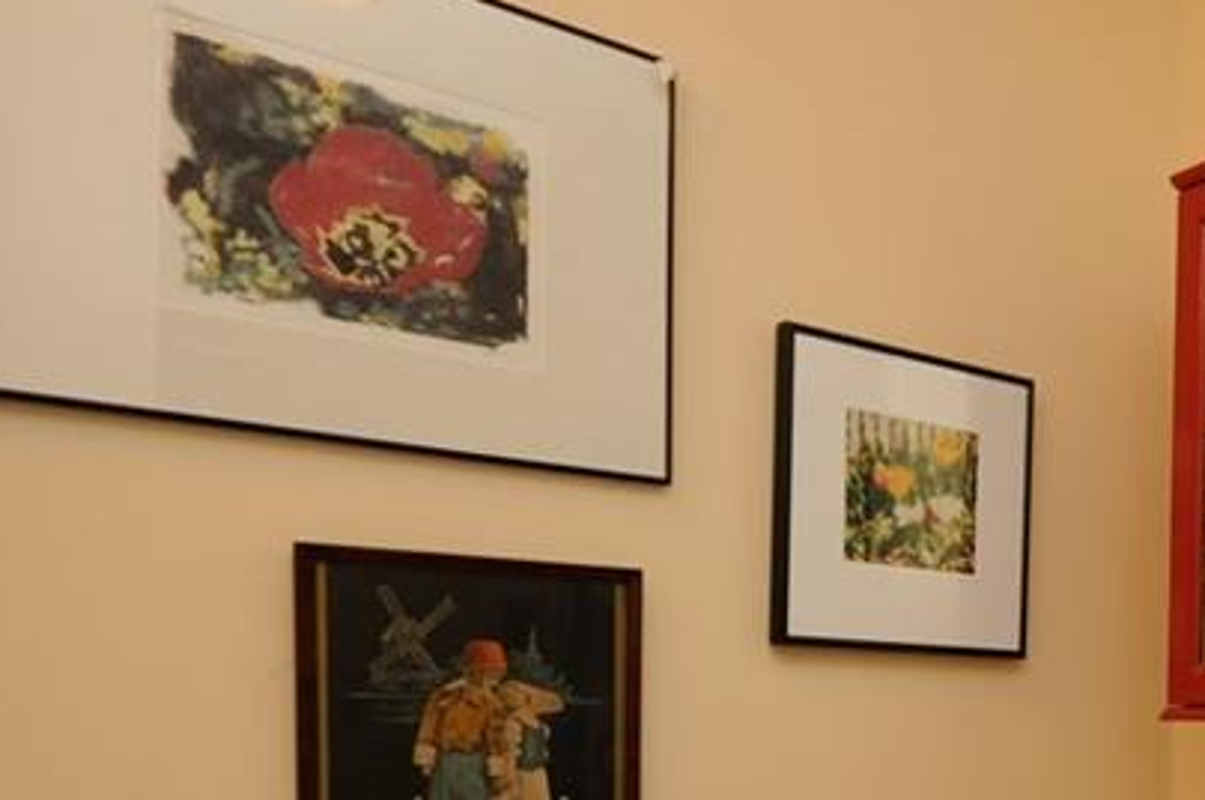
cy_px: 715
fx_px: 1270
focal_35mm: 38
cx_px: 1318
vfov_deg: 33.2
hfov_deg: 41.0
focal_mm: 10
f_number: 6.7
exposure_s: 1/250
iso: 800
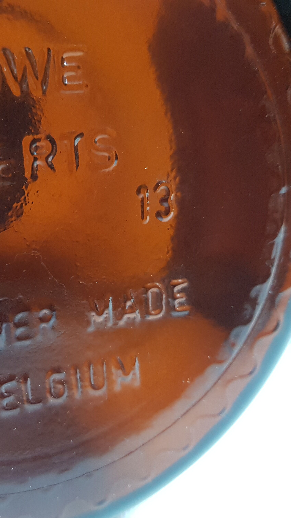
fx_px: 521
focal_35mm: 38
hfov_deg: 30.6
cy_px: 260
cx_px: 65
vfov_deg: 52.8
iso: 200
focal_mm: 4.2
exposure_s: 1/33
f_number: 1.7
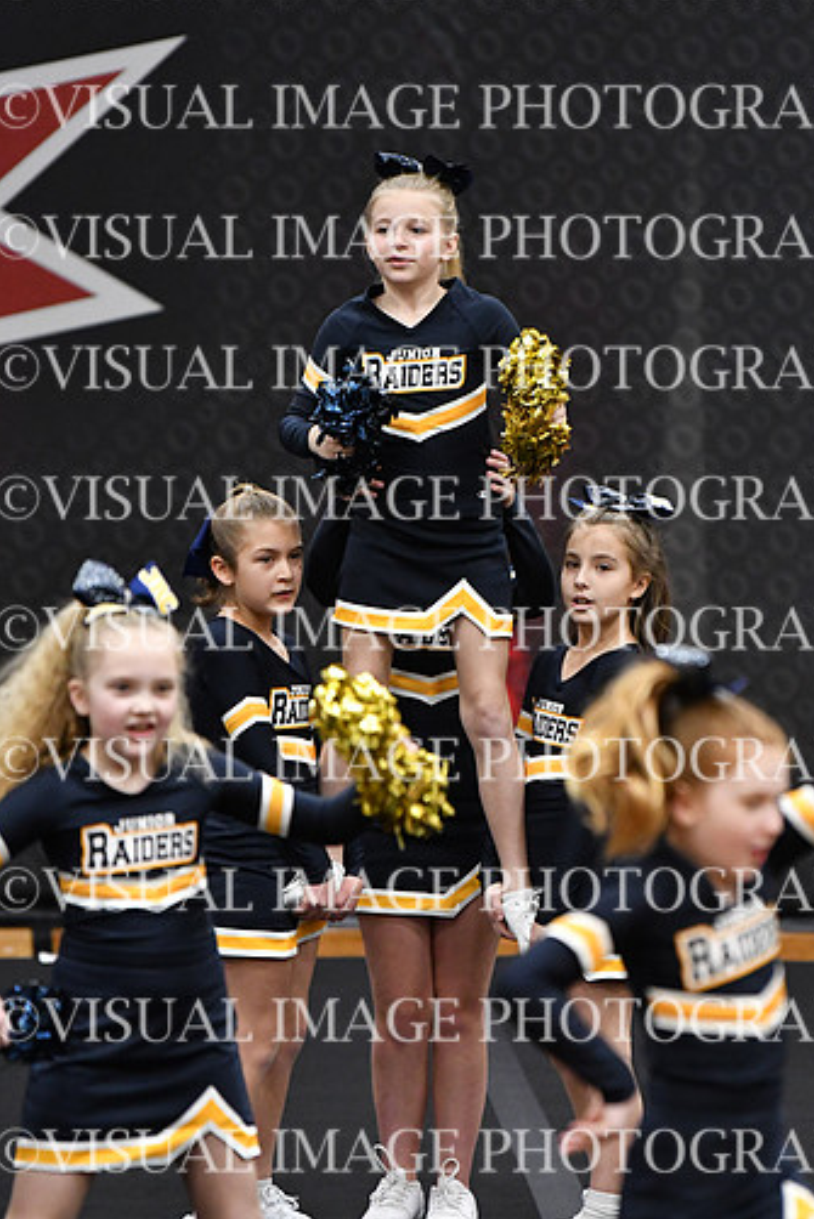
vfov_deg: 6.4
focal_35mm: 320
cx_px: 463
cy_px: 563
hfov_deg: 4.3
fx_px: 10845
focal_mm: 185
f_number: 2.8
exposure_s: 1/800
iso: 5000
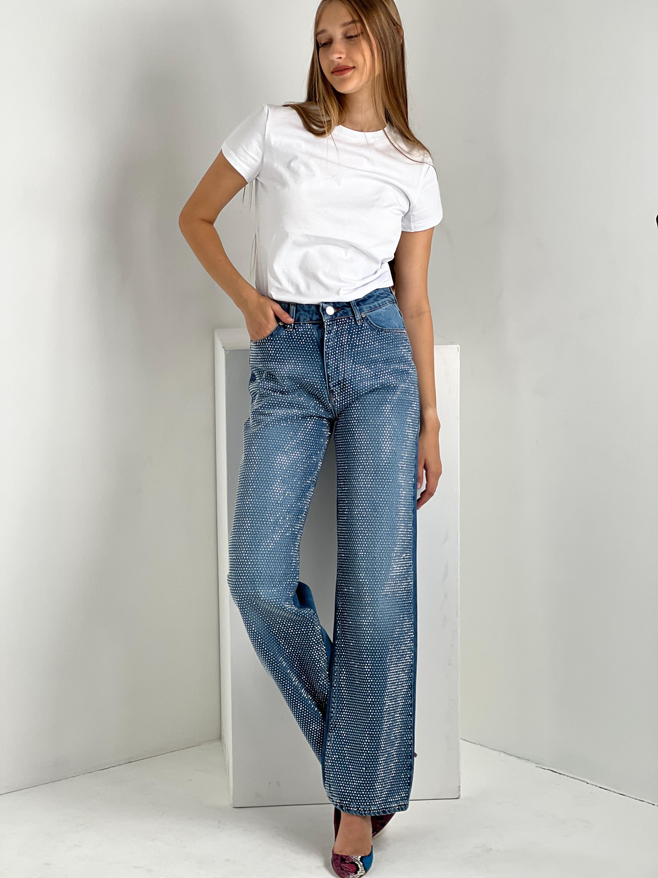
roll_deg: +1.6
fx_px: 1952
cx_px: 329
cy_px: 439
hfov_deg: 19.1
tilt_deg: -6.0
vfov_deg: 25.3
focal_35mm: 77
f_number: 2.8
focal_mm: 9
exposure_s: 1/100
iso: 50
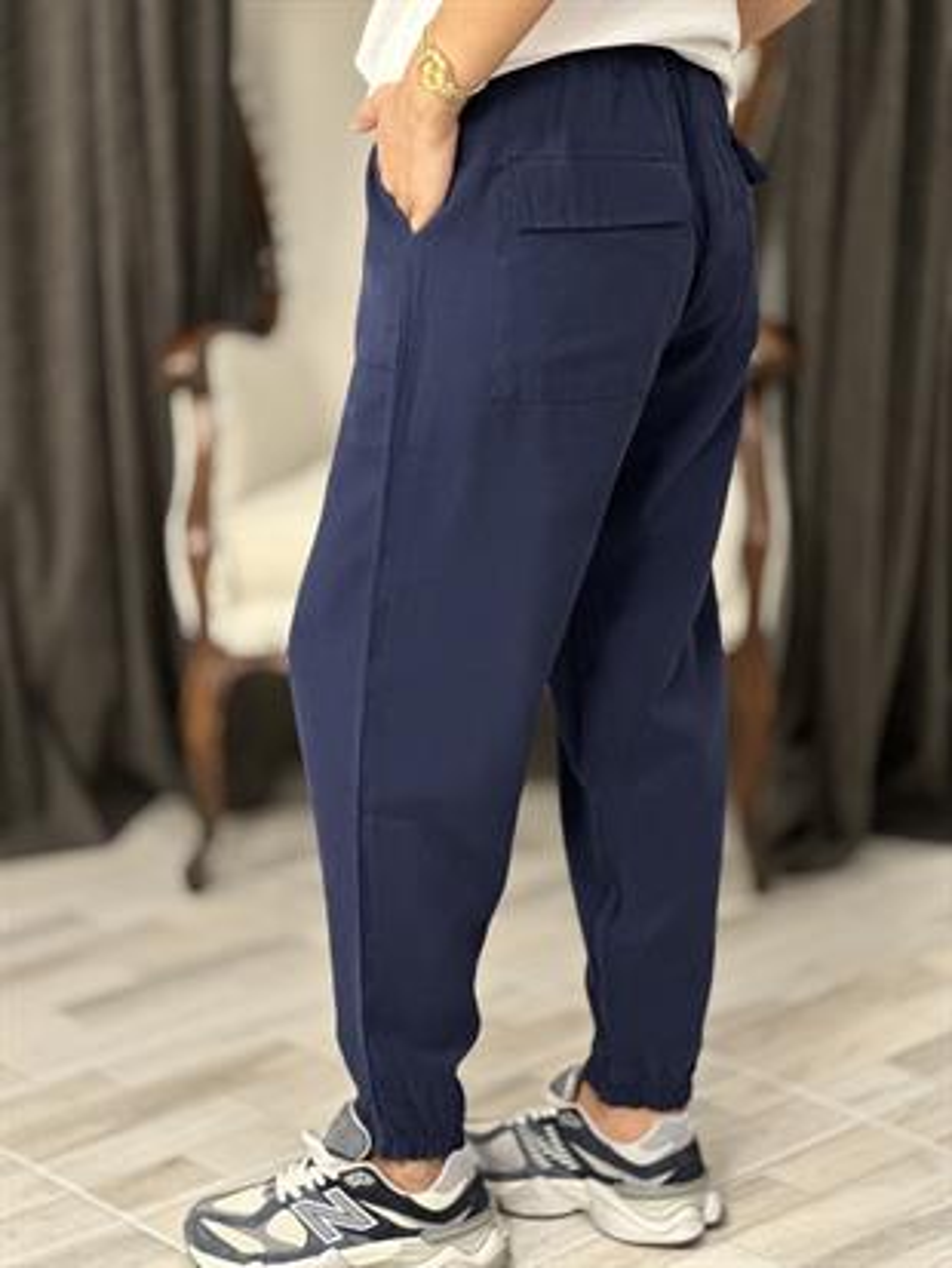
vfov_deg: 25.3
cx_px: 476
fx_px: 2822
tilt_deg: -13.6
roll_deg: +0.7
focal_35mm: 77
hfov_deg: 19.1
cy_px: 634
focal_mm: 9
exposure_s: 1/33
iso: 400
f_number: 2.8
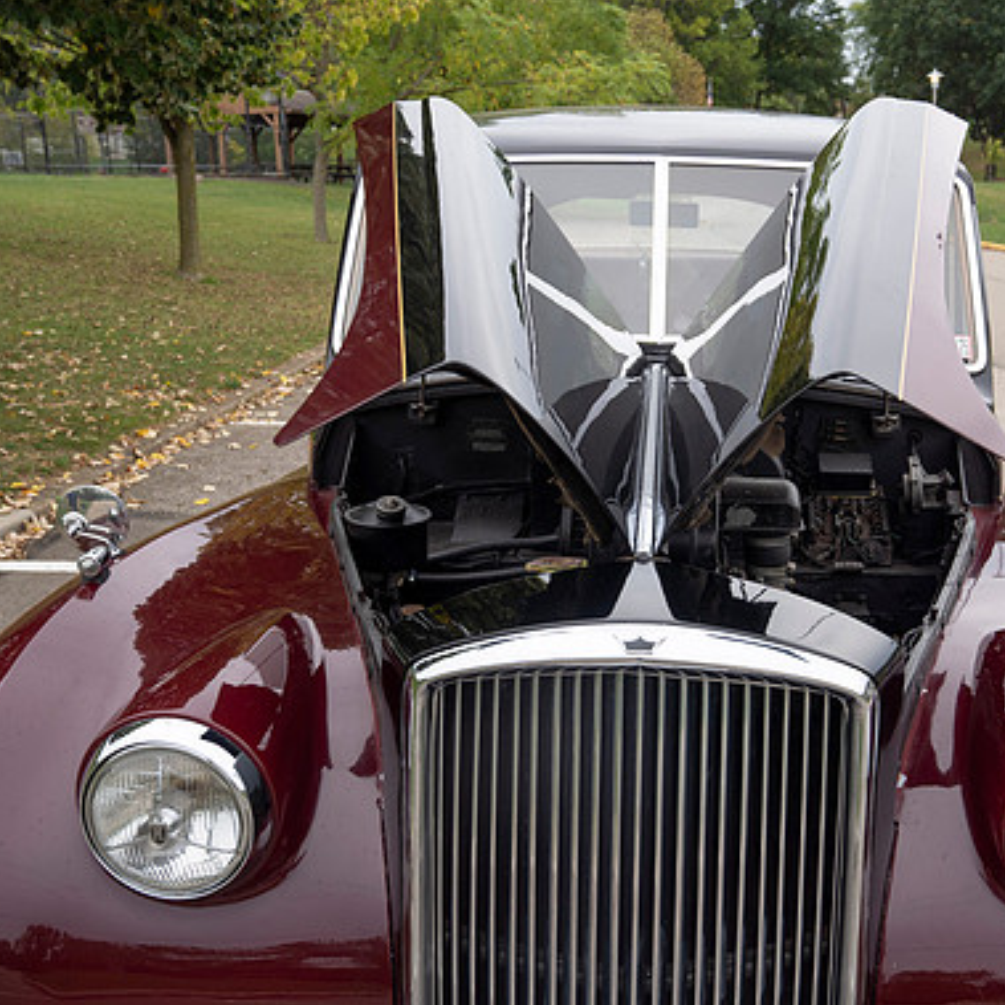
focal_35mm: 39
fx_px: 1281
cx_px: 621
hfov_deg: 42.6
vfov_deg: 42.8
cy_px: 500
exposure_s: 1/250
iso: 200
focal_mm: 30
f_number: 5.6
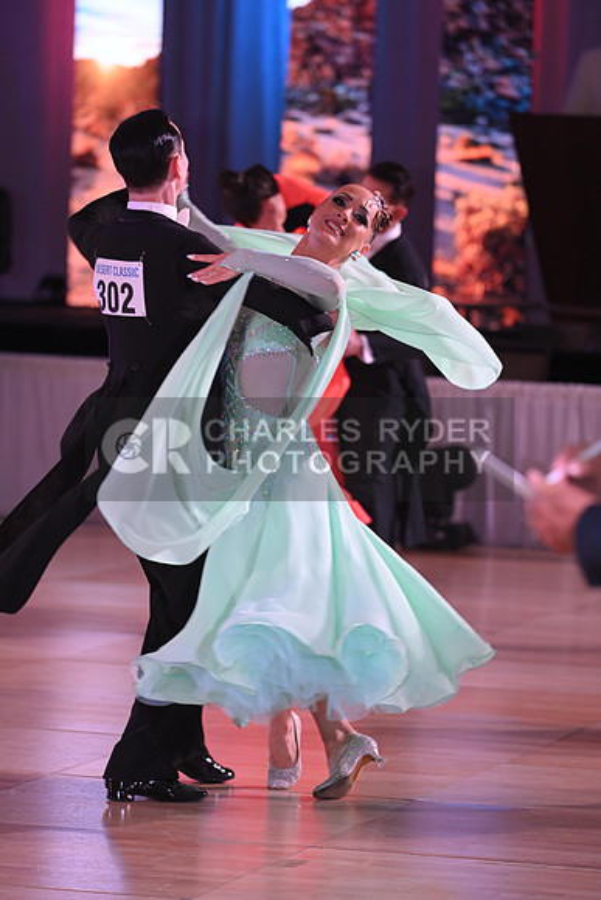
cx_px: 300
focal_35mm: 200
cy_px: 450
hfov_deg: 6.9
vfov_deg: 10.3
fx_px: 5005
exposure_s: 1/200
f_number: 5
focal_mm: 200
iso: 1000
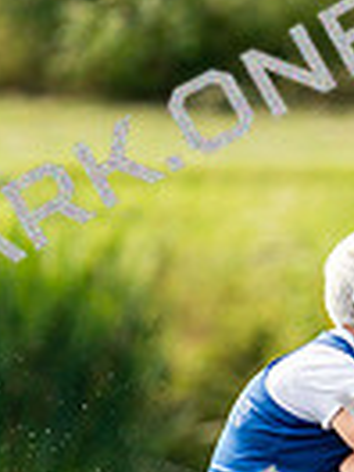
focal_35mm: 2544
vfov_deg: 0.8
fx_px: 34688
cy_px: 463
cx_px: 780
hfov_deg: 0.6
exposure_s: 1/2000
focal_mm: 600
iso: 500
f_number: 6.3
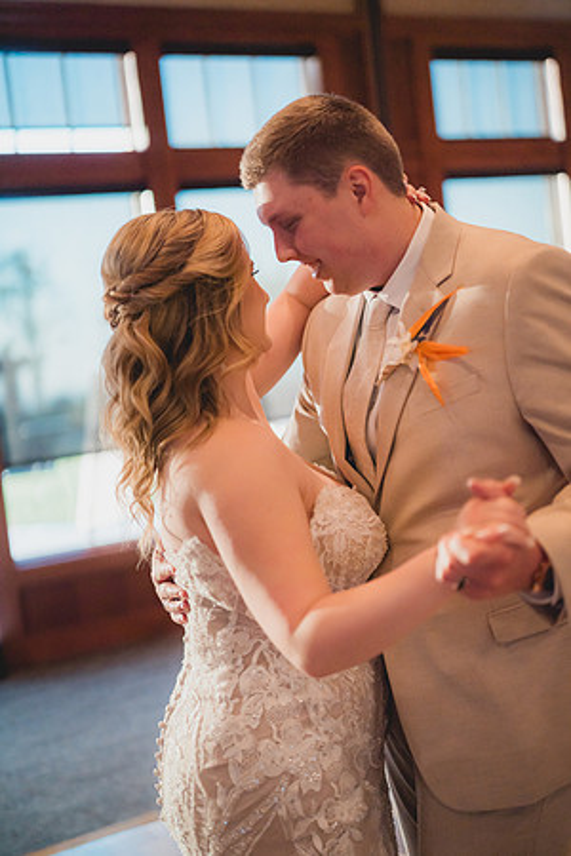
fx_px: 1189
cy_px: 428
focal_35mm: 50
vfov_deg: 39.6
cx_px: 286
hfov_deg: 27.0
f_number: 1.4
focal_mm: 50
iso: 1250
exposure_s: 1/3200
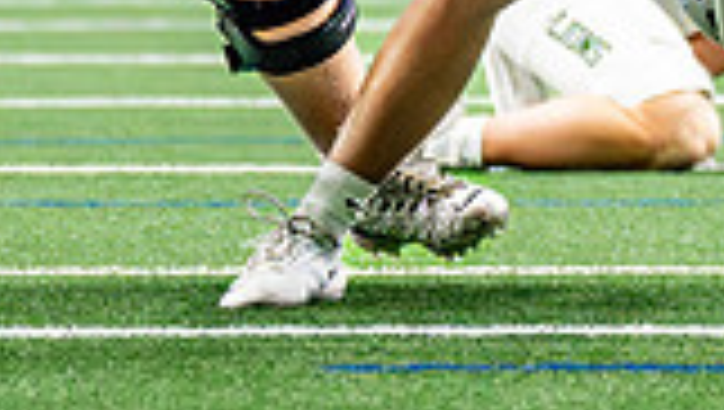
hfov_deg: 3.6
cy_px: -143
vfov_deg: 2.0
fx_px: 11628
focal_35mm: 605
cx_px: 759
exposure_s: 1/2000
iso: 6400
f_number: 2.8
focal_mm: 95
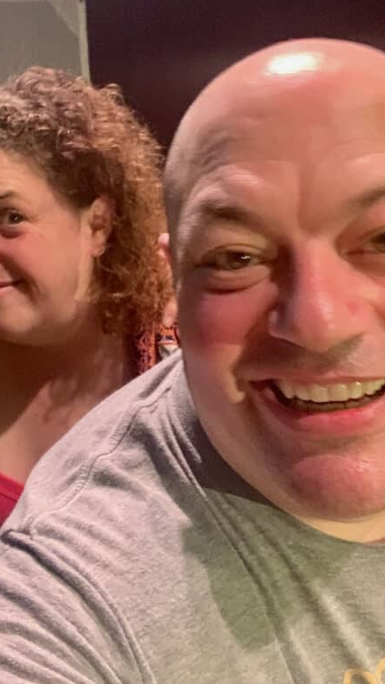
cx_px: 81
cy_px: 249
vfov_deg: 44.1
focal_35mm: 46
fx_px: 834
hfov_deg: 25.6
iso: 320
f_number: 2.2
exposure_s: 1/30
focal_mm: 2.87
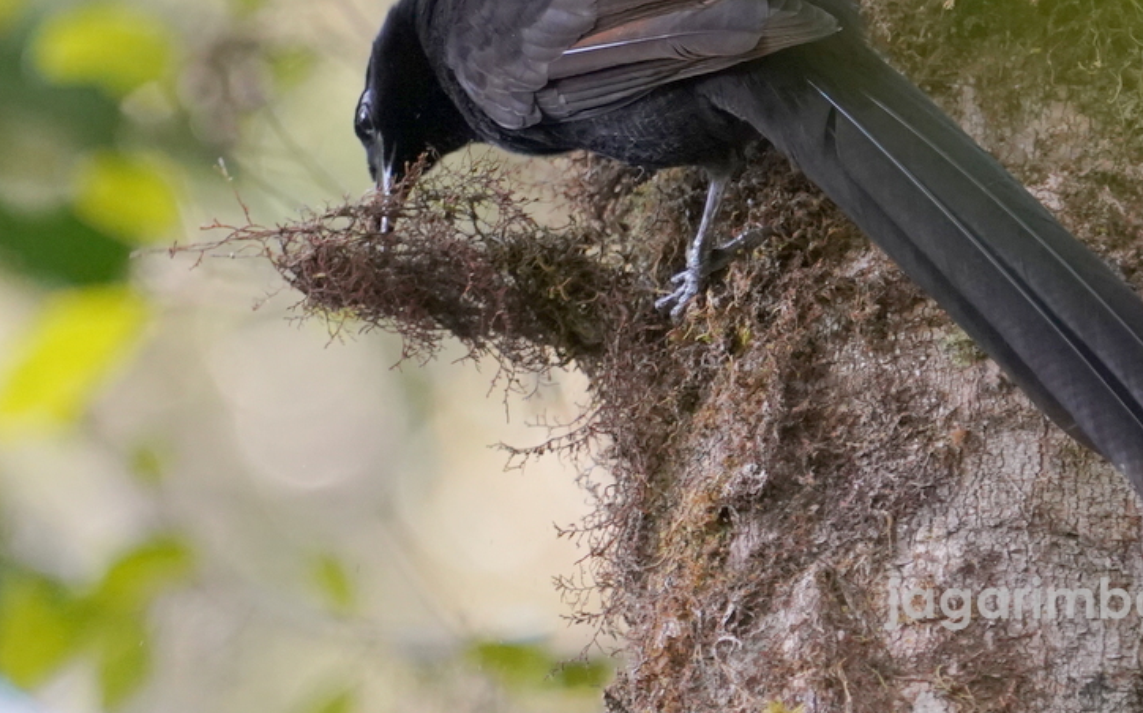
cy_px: -14
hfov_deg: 1.6
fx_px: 42102
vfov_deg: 1.0
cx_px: 766
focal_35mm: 1352
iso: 3200
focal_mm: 600
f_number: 6.3
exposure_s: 1/250
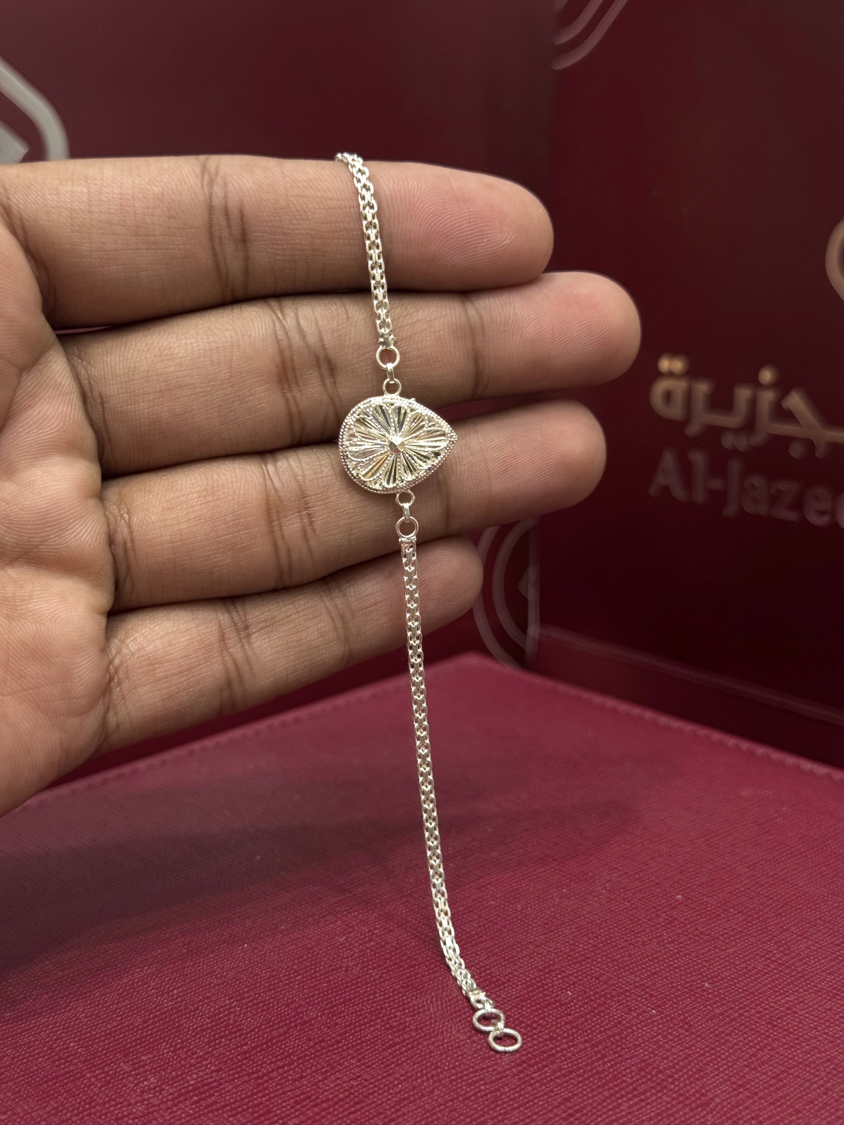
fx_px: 1560
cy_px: 562
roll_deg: +1.0
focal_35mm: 48
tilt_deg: -15.3
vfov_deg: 39.7
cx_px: 422
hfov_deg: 30.3
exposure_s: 1/100
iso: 50
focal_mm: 6.76
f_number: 1.78
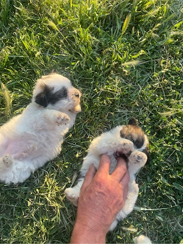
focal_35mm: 26
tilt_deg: -76.4
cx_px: 92
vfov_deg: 67.3
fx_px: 183
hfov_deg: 53.1
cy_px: 122
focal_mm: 4.2
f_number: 1.6
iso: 32
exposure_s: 1/223
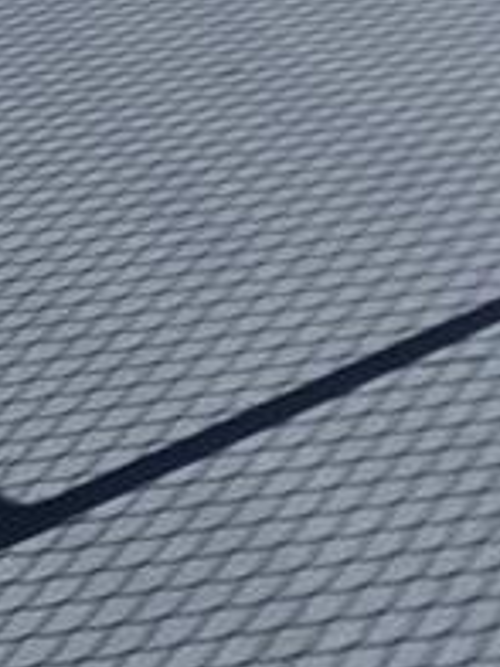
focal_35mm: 141
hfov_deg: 10.2
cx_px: 755
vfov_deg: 12.5
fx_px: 2716
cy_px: -630
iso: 16
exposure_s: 1/1399
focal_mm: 6.3
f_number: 1.7
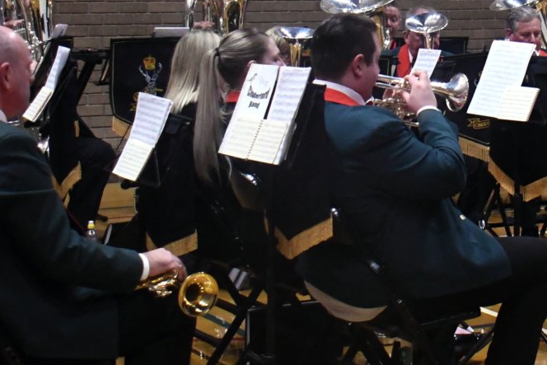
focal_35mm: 111
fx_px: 1687
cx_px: 582
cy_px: 70
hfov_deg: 17.8
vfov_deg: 12.3
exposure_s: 1/200
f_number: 4
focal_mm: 24
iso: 3200
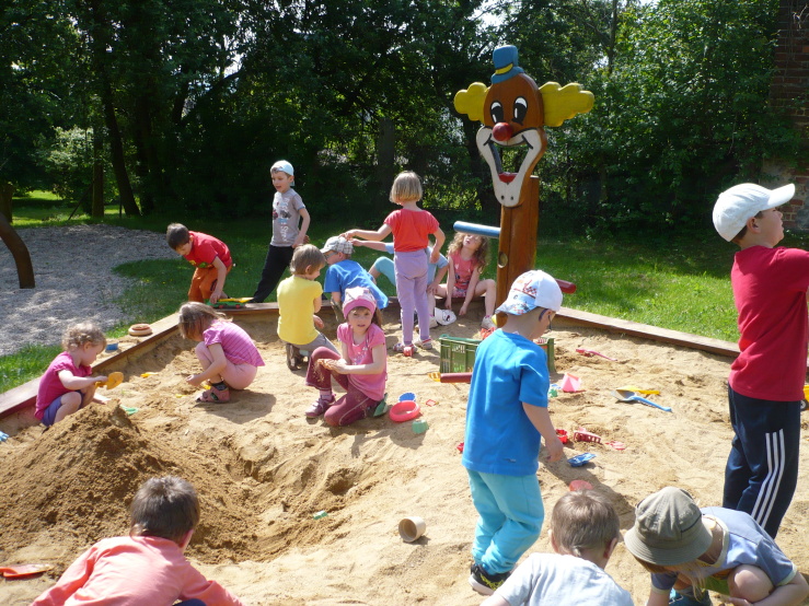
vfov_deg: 40.7
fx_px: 818
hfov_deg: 52.6
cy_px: 303
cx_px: 404
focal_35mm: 35
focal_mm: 5.8
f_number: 2.8
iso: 100
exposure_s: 1/500
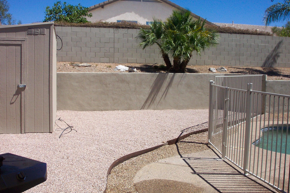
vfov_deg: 33.4
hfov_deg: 48.4
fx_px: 322
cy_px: 90
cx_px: 133
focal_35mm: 40
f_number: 9.5
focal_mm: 7.5
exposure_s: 1/250
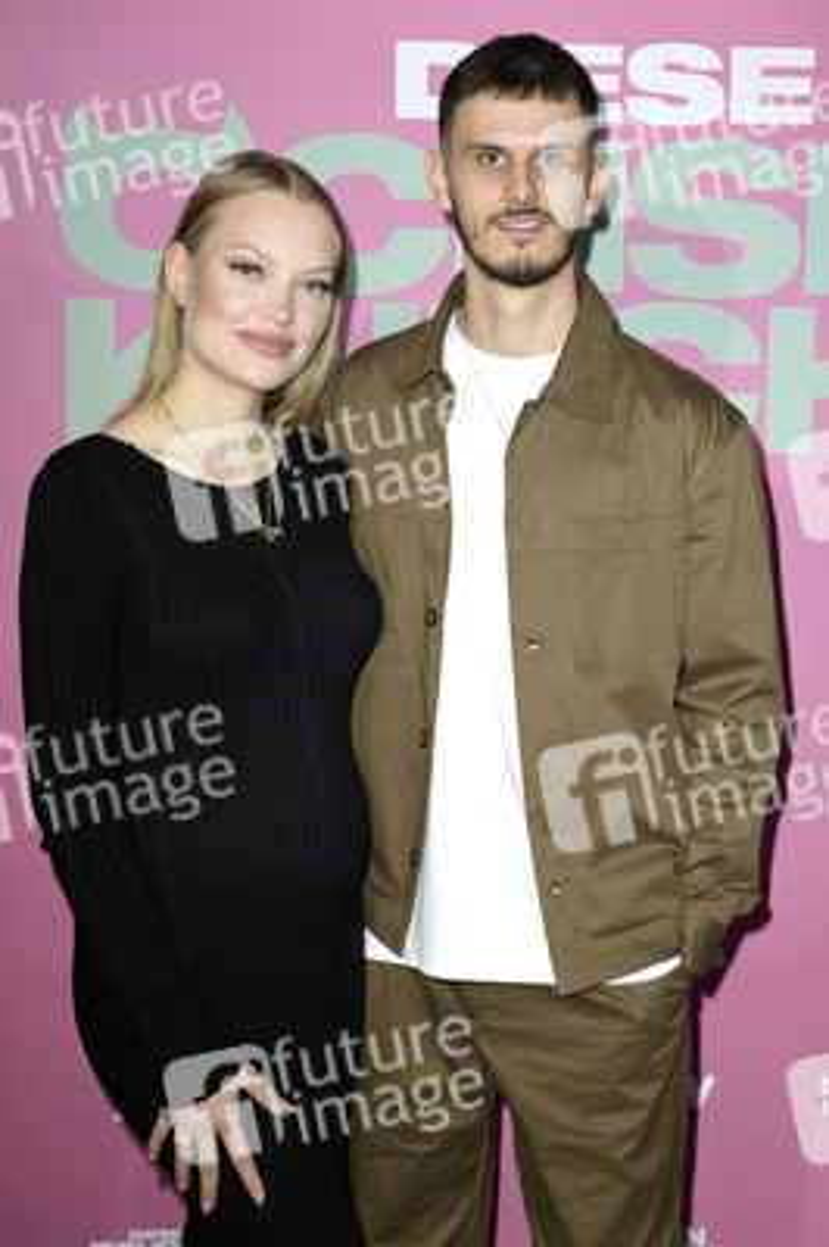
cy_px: 624
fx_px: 2076
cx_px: 414
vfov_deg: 33.4
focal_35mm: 60
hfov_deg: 22.6
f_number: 5
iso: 400
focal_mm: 60
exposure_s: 1/250
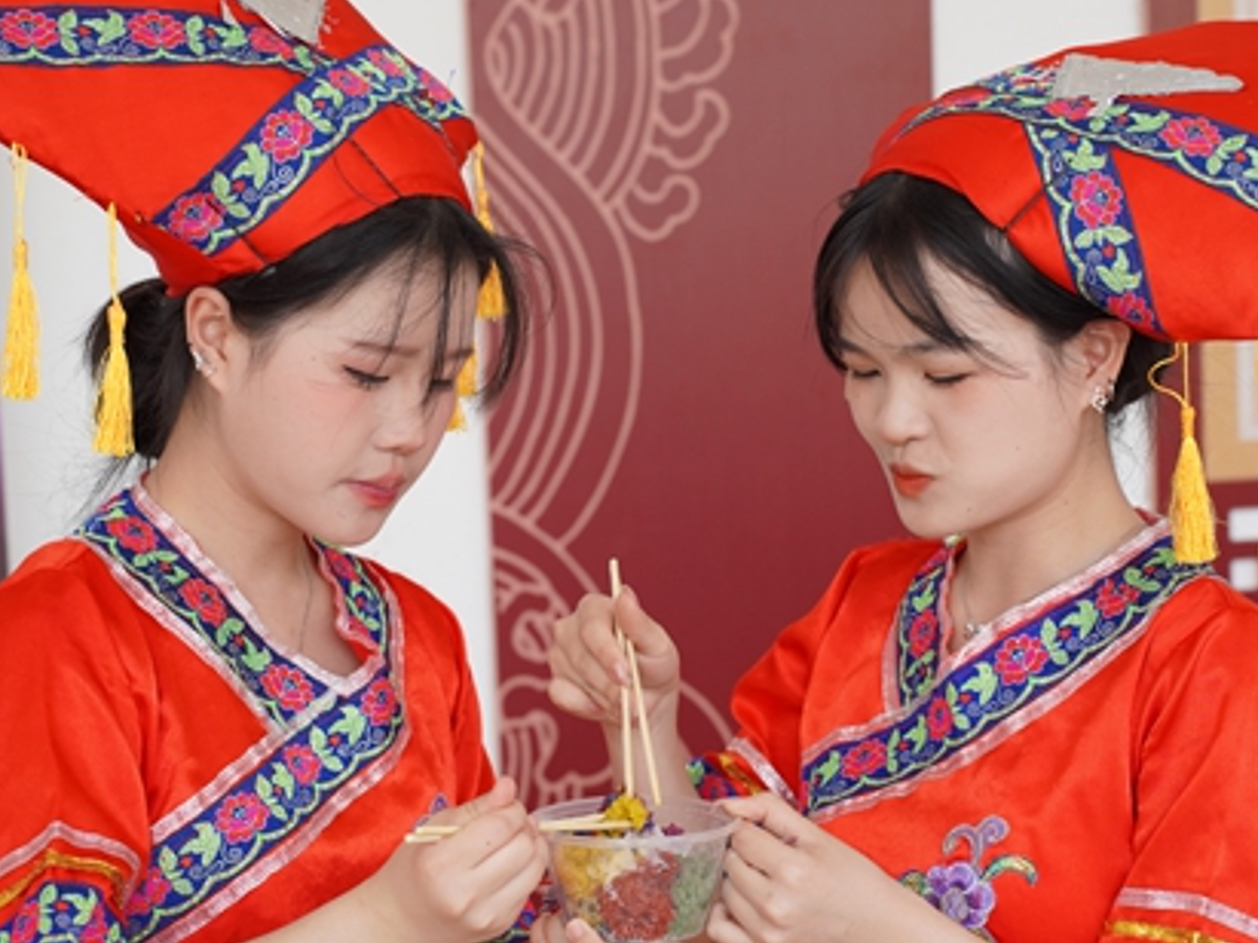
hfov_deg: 22.5
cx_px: 655
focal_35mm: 87
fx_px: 3161
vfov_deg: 16.9
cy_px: 573
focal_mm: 62
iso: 1250
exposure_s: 1/640
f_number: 5.6
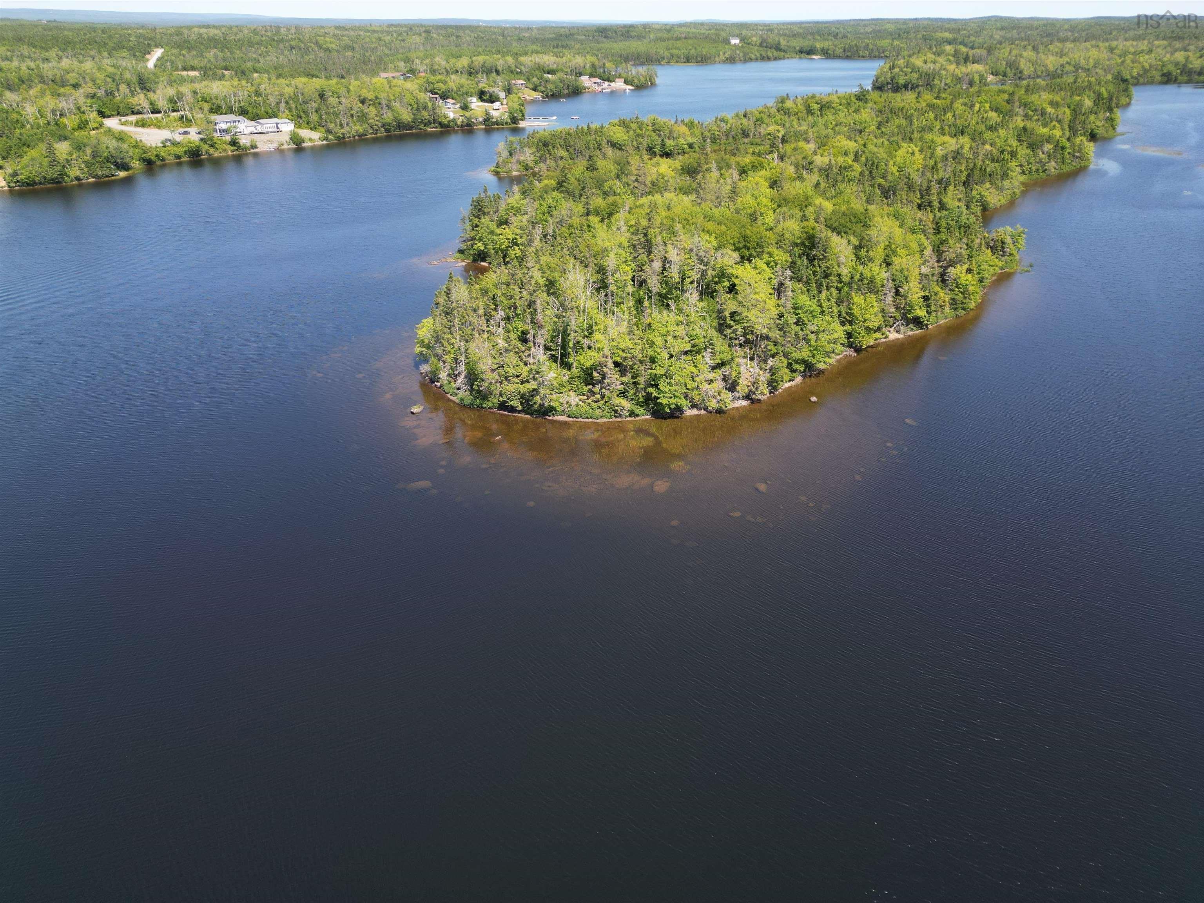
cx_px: 602
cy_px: 452
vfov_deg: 56.8
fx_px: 835
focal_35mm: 24
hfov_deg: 71.6
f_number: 1.7
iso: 100
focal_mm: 6.72
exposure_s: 1/1250
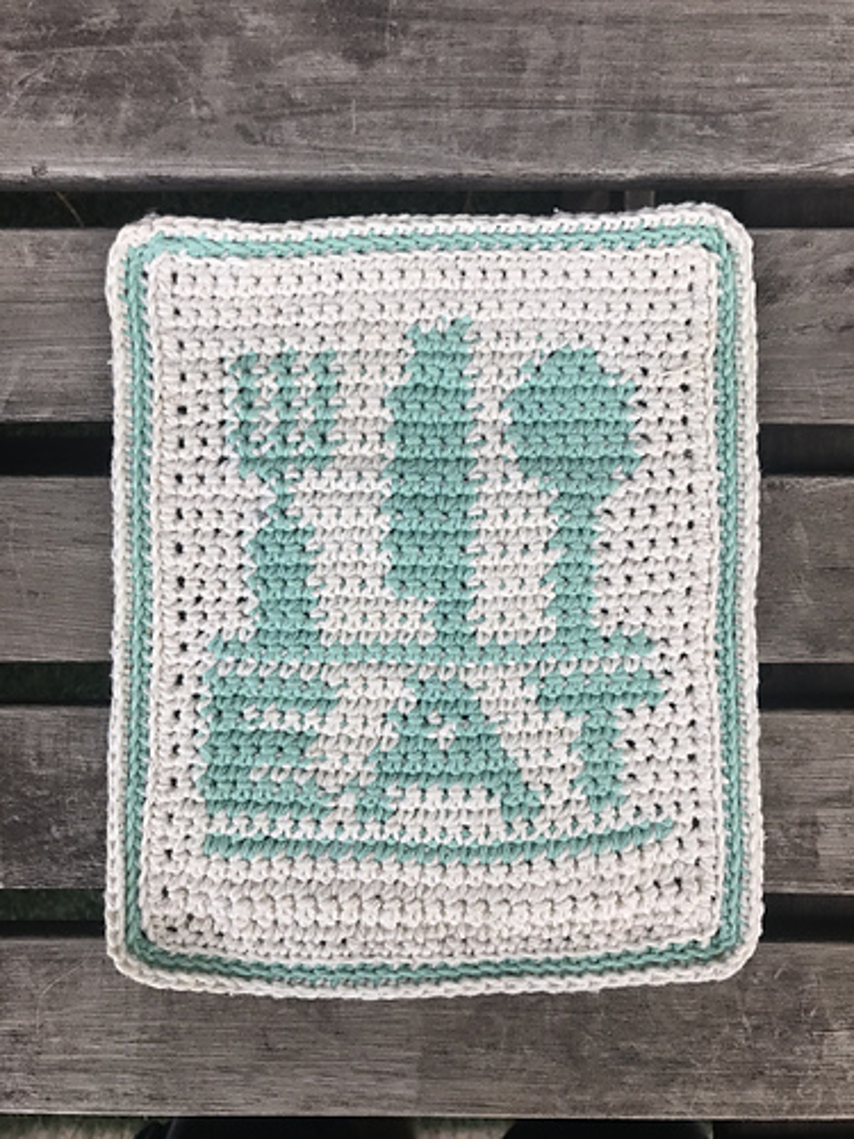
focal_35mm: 28
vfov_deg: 63.4
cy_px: 570
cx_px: 427
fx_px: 921
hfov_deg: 49.7
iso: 20
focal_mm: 3.99
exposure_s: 1/282
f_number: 1.8
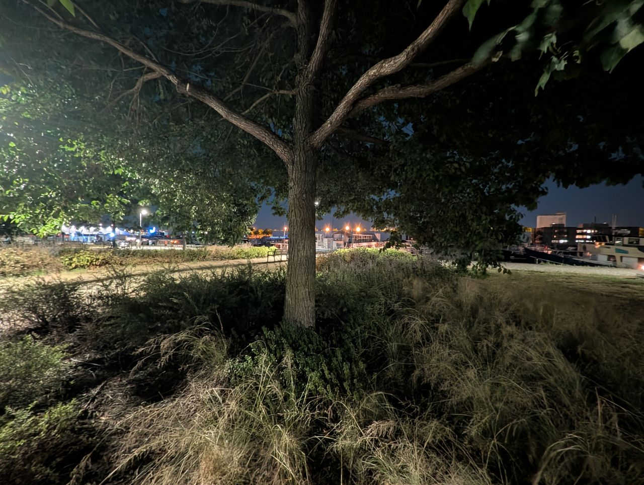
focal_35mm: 12
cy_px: 242
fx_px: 224
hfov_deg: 110.5
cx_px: 322
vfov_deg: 94.6
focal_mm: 2.02
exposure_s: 1/4.01
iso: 967
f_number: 1.7
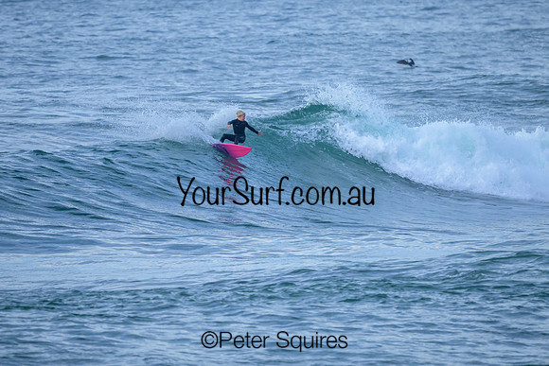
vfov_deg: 1.3
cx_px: 284
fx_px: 16750
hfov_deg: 1.9
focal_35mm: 1098
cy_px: 174
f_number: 6.3
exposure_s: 1/2000
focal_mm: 800
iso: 560
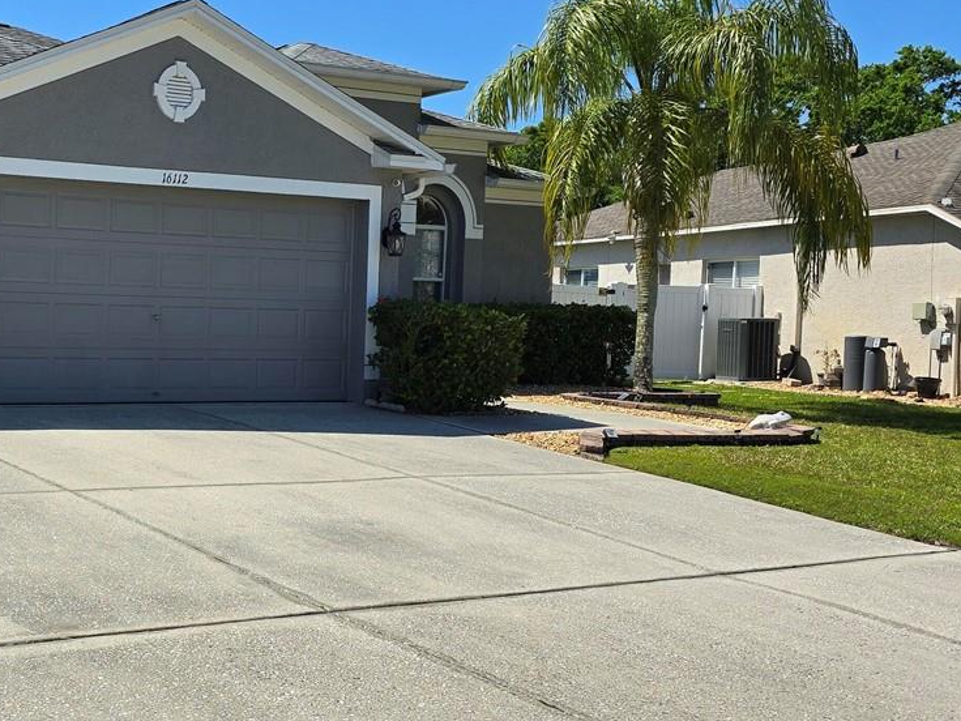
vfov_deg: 29.1
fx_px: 1388
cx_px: 89
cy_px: 376
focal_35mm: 50
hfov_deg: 35.8
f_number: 1.7
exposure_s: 1/1117
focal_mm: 6.3
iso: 12
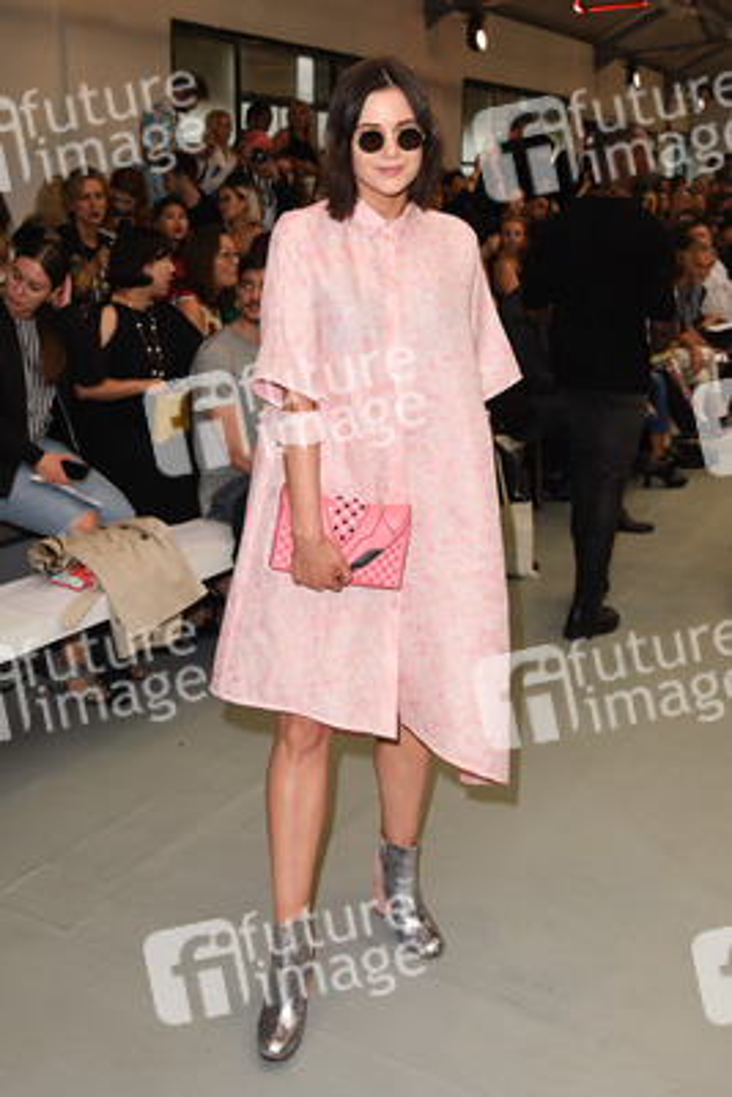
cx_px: 366
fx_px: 975
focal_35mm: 32
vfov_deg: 58.7
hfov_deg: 41.1
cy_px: 548
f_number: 5.6
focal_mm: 32
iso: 1250
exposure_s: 1/200
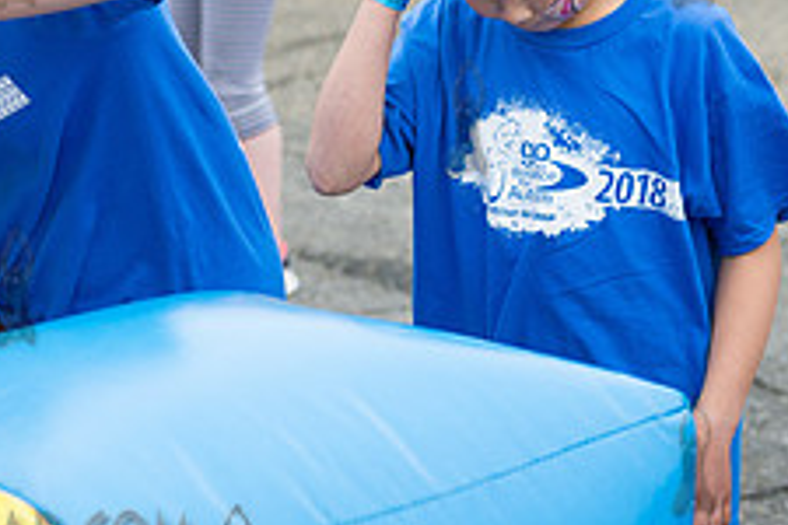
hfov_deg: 16.2
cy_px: -54
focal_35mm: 124
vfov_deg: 10.9
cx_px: 14
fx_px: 2714
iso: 200
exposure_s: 1/800
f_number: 3.5
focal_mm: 48
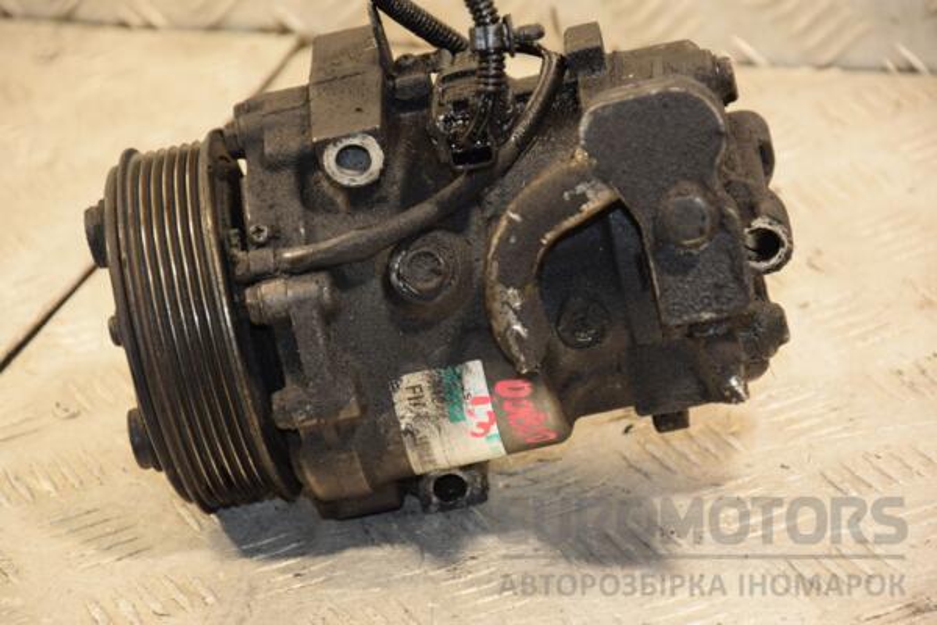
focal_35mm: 158
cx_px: 468
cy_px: 312
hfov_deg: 13.0
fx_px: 4099
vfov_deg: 8.7
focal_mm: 105
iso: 800
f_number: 5.6
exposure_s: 1/100
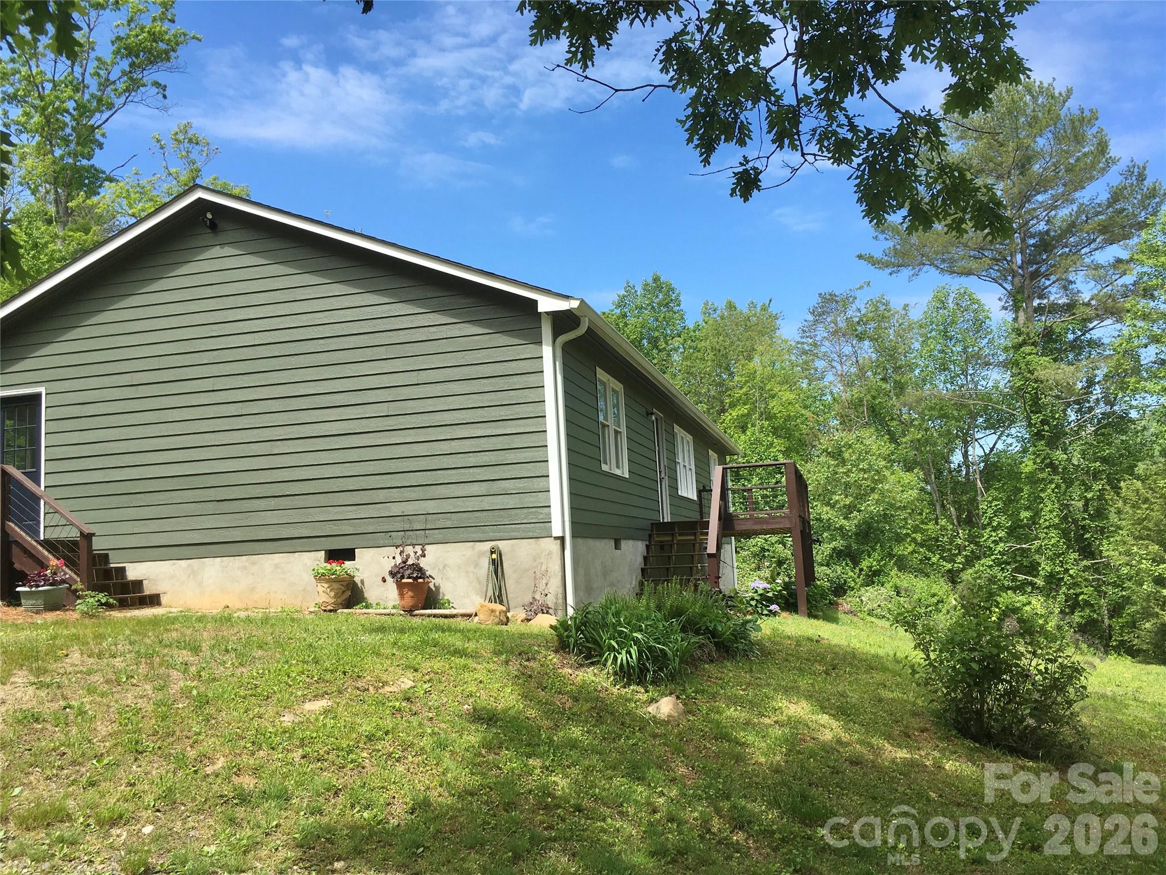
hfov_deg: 61.7
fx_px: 977
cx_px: 583
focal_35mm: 29
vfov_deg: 48.2
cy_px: 438
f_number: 2.2
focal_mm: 4.15
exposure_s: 1/1012
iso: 25
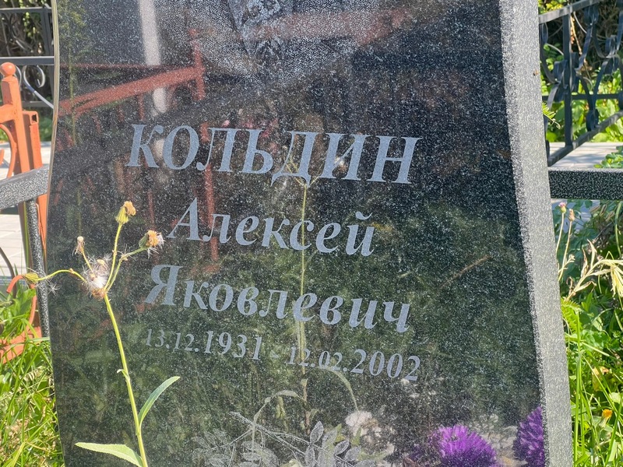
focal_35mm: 77
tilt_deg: -11.3
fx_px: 1386
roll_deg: +4.9
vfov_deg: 19.1
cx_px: 312
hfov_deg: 25.3
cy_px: 234
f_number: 2.8
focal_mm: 9
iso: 32
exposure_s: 1/99
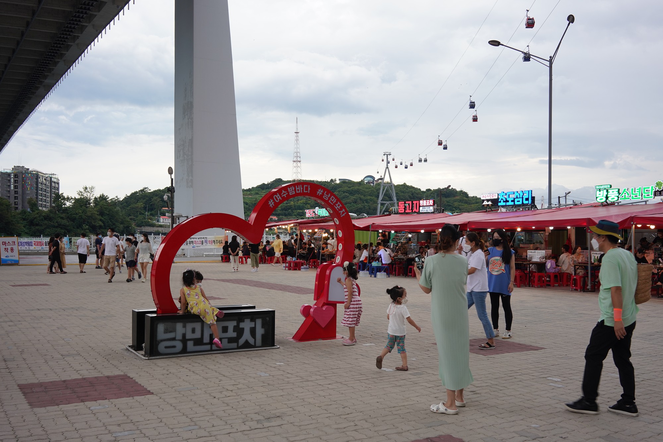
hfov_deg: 54.4
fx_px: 645
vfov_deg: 37.9
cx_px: 332
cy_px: 221
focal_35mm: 35
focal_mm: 35
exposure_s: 1/100
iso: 400
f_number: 7.1
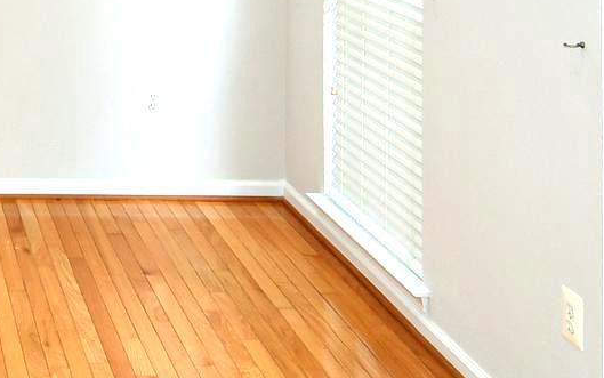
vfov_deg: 17.9
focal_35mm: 71
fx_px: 1169
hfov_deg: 25.9
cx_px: -124
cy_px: -3
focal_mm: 12
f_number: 4
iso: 200
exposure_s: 1/60
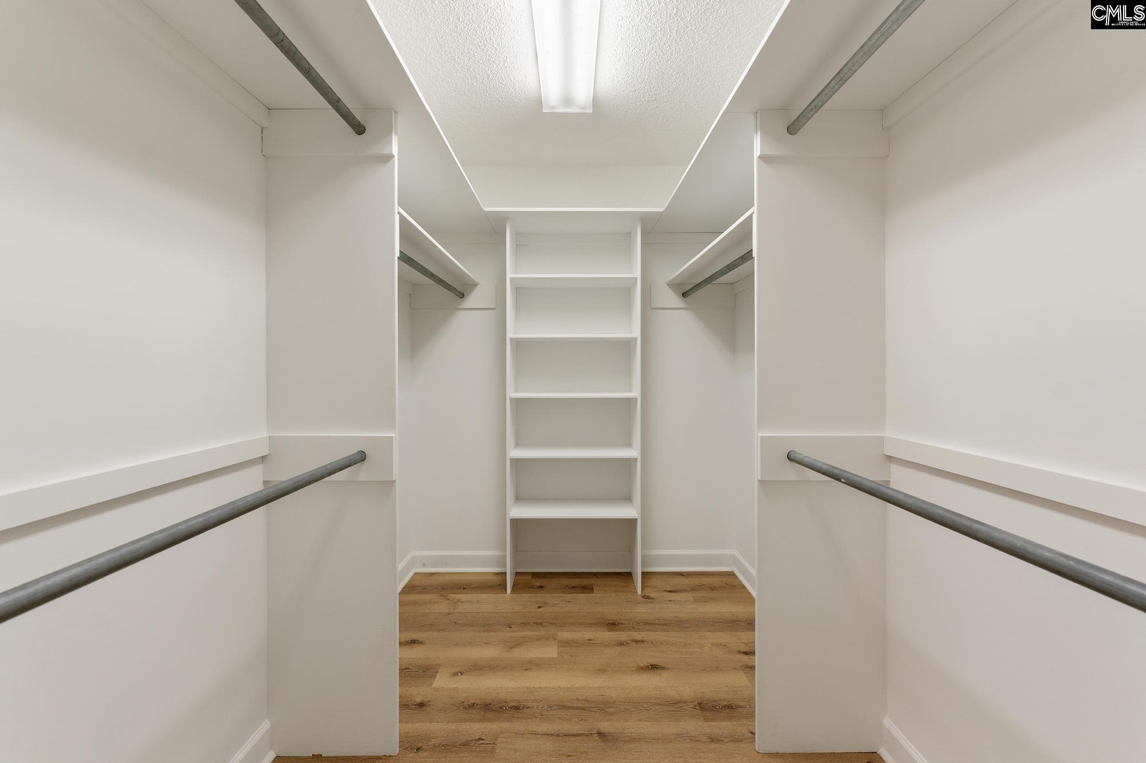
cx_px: 573
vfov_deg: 81.2
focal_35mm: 14
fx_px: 446
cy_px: 382
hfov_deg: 104.3
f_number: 5.6
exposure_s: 1/60
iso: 400
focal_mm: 14
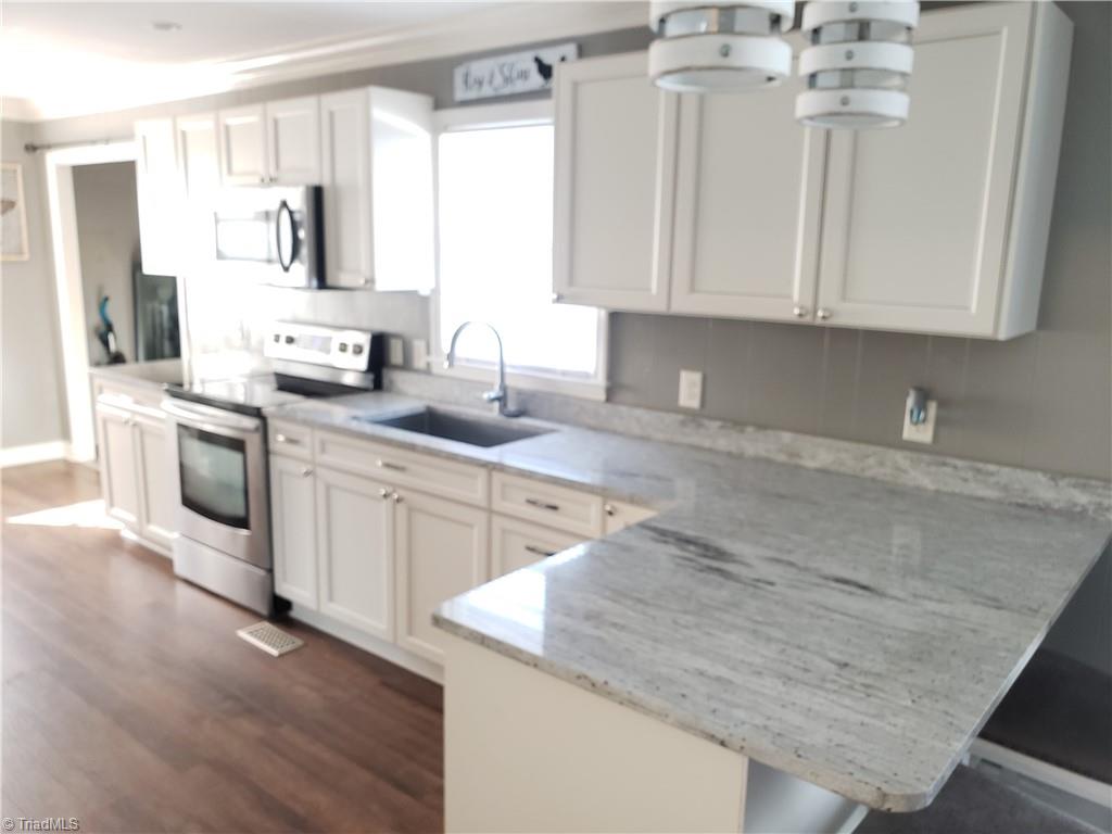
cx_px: 556
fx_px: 835
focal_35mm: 26
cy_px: 417
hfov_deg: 67.3
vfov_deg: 53.1
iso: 250
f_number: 2.4
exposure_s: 1/30
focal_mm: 4.3
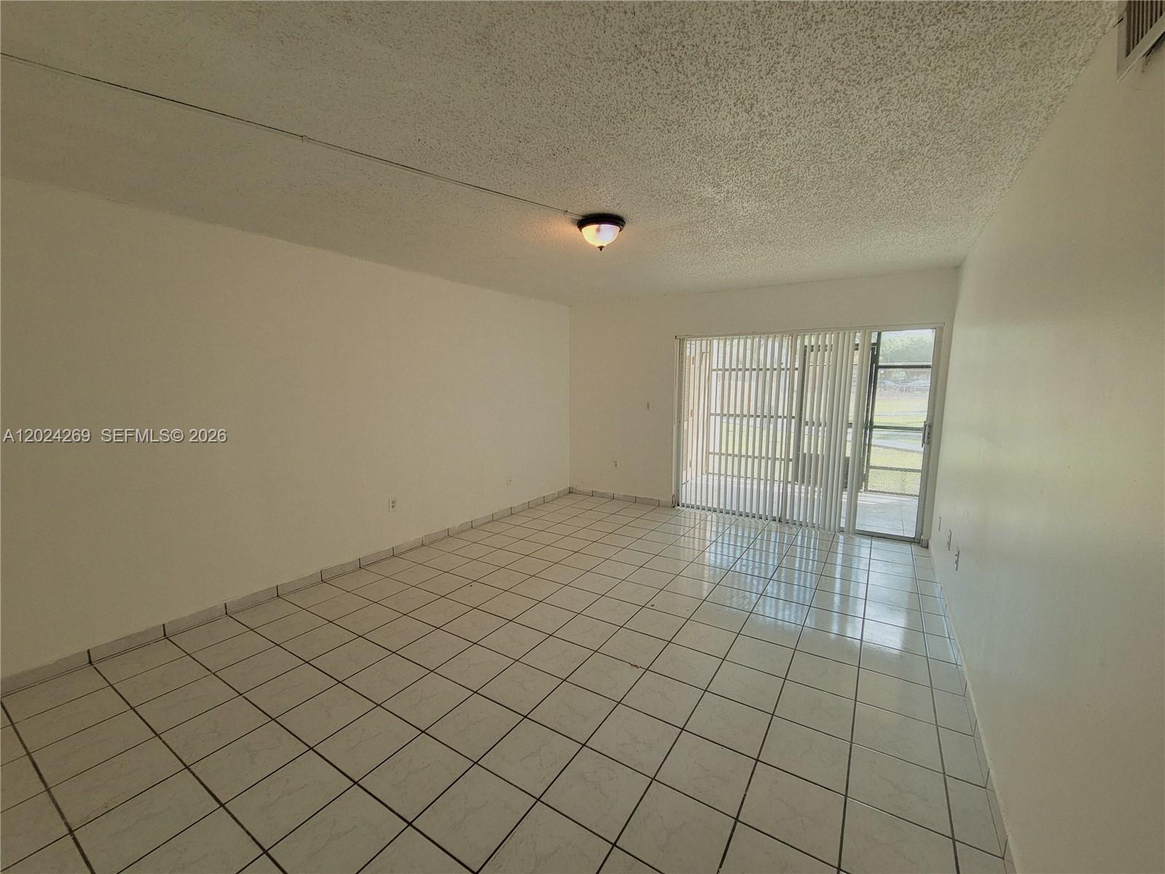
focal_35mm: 13
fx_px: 438
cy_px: 437
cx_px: 582
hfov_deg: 106.2
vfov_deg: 89.9
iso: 100
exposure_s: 1/60
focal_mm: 2.2
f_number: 2.2
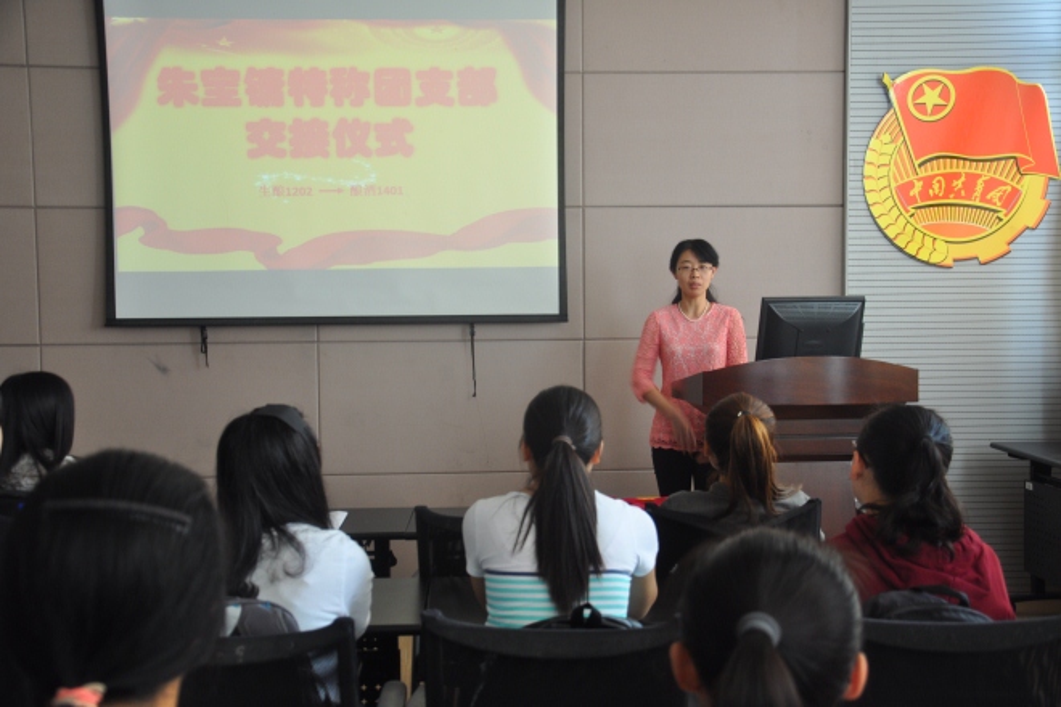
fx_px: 1238
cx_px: 530
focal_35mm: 42
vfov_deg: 31.9
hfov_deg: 46.4
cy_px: 354
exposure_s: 1/20
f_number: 4.2
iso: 400
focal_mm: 28
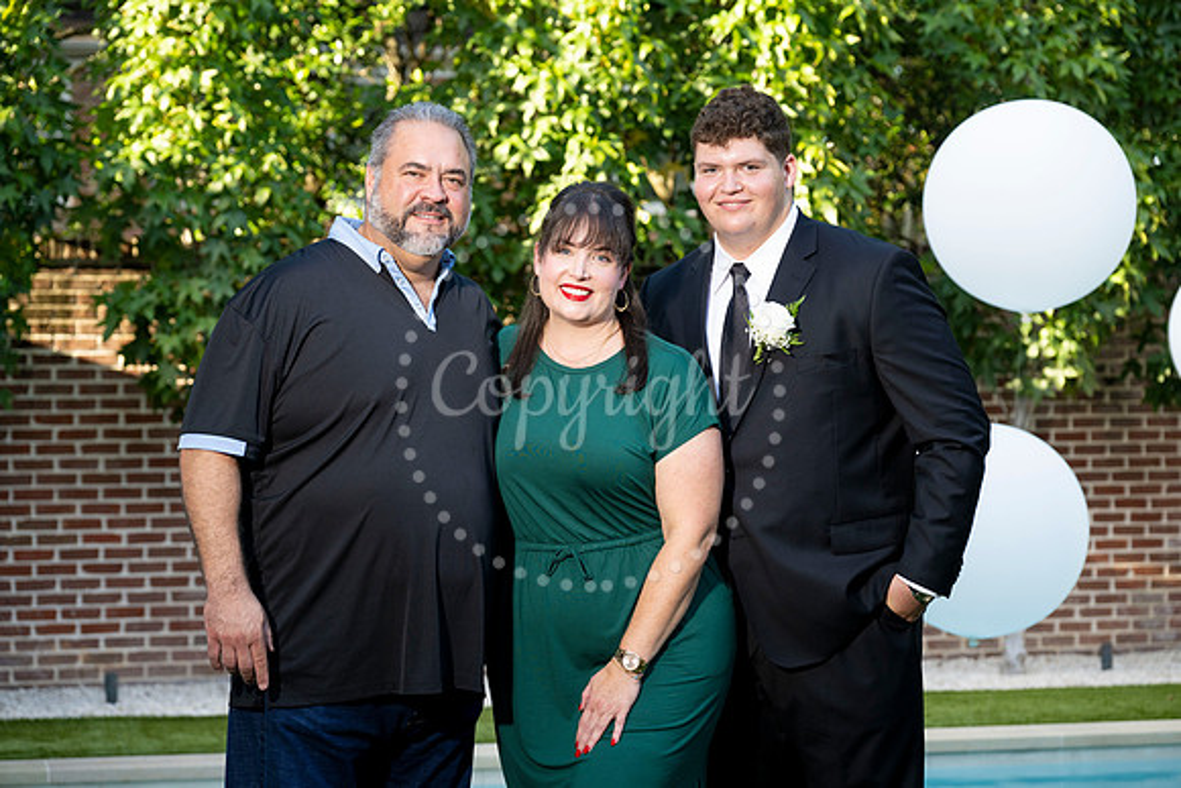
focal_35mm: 84
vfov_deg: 16.3
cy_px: 394
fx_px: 2756
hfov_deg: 24.2
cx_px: 590
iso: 400
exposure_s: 1/200
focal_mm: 84
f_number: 4.5
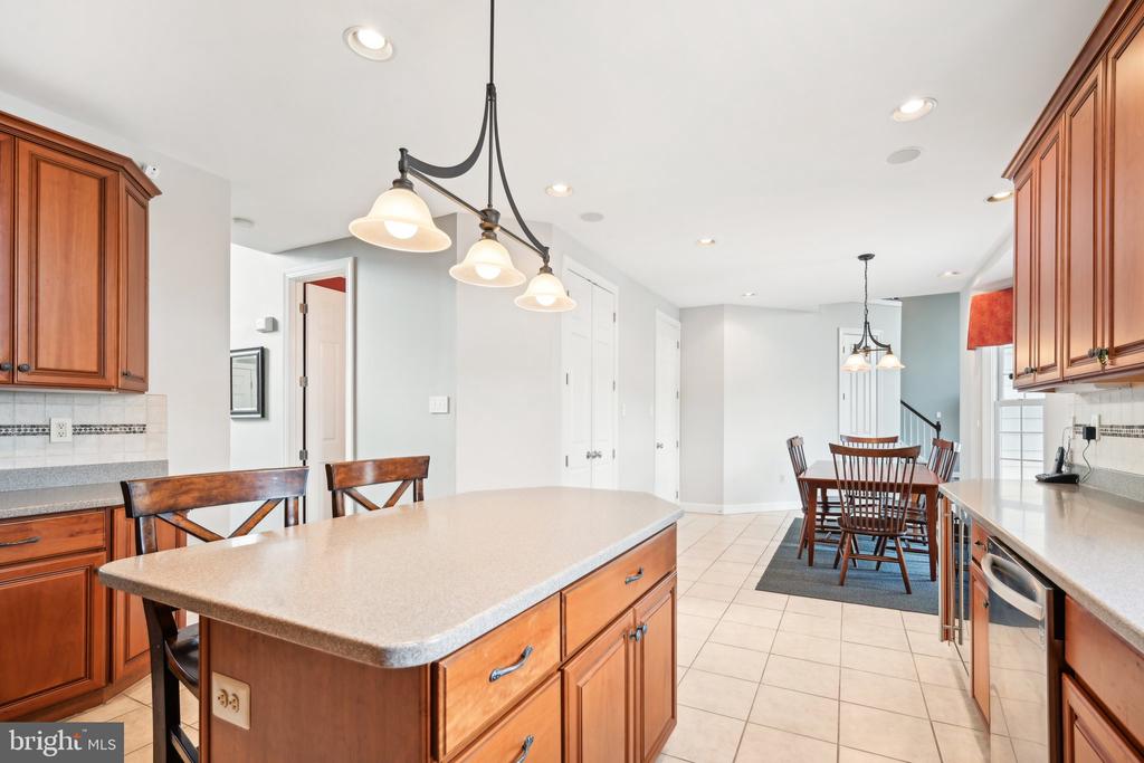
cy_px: 382
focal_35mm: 16
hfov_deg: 96.7
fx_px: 508
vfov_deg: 73.8
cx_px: 572
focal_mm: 16
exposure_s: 1/10
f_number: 8
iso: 400
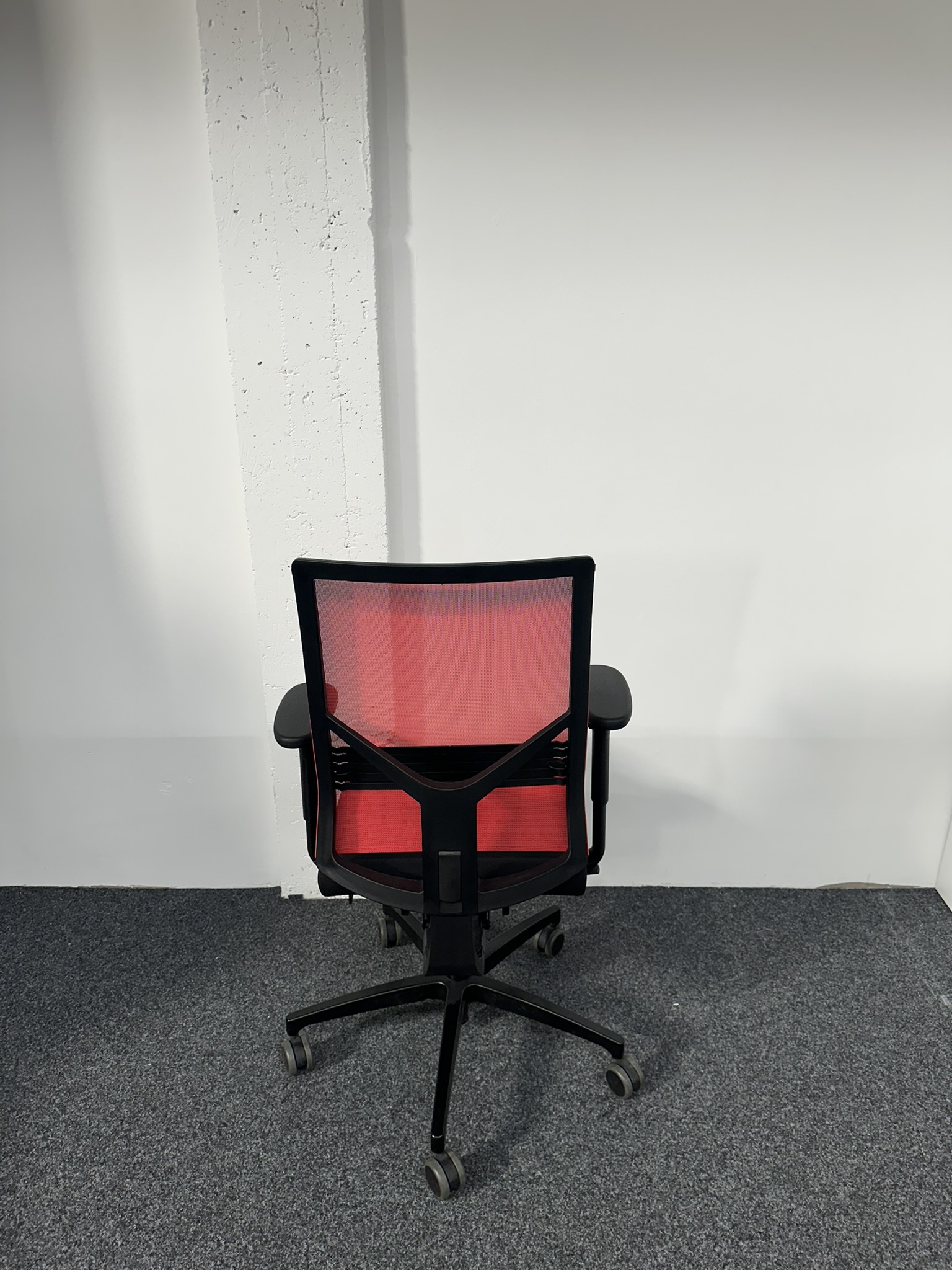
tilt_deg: -20.6
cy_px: 635
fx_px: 880
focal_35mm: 24
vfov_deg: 71.6
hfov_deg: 56.8
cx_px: 476
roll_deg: -0.4
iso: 125
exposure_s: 1/100
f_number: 1.78
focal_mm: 6.86
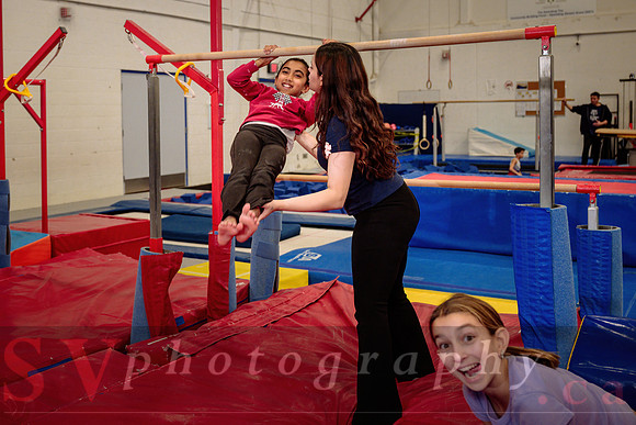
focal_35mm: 43
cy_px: 153
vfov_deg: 31.2
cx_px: 229
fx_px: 757
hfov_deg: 45.1
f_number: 3.5
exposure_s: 1/250
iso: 1600
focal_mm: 33.5
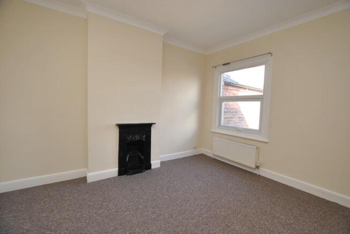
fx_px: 146
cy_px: 117
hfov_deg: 100.3
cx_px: 175
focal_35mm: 15
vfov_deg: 77.5
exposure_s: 1/60
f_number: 4
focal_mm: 10
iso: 200
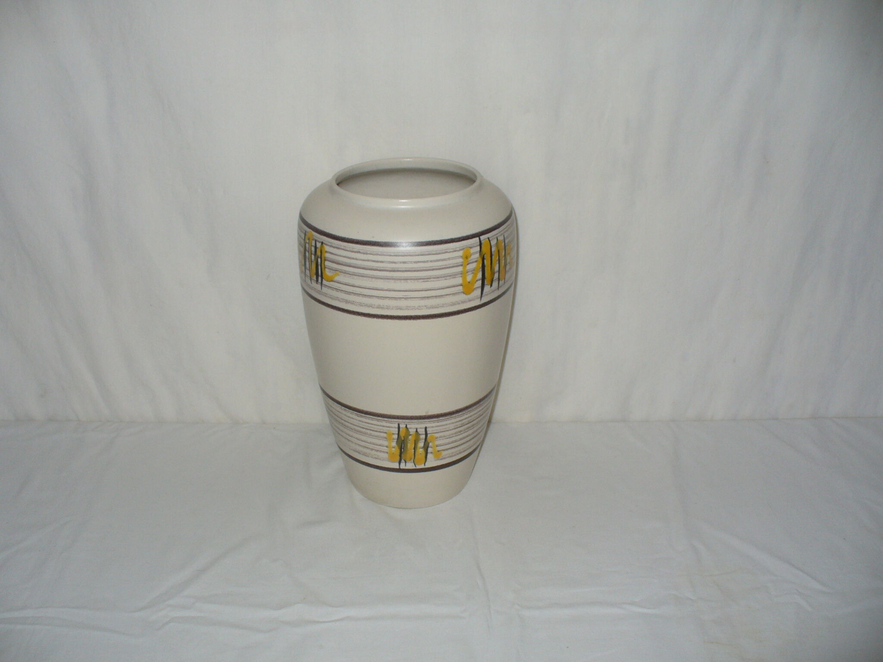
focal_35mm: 37
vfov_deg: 38.7
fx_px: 944
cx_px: 442
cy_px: 331
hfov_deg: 50.1
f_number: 2.8
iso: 100
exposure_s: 1/30
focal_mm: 6.1
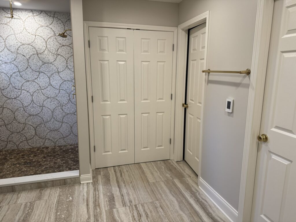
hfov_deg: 71.6
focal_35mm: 24
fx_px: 205
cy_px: 111
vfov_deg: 56.8
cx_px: 148
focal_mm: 6.76
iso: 160
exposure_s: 1/120
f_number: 1.78
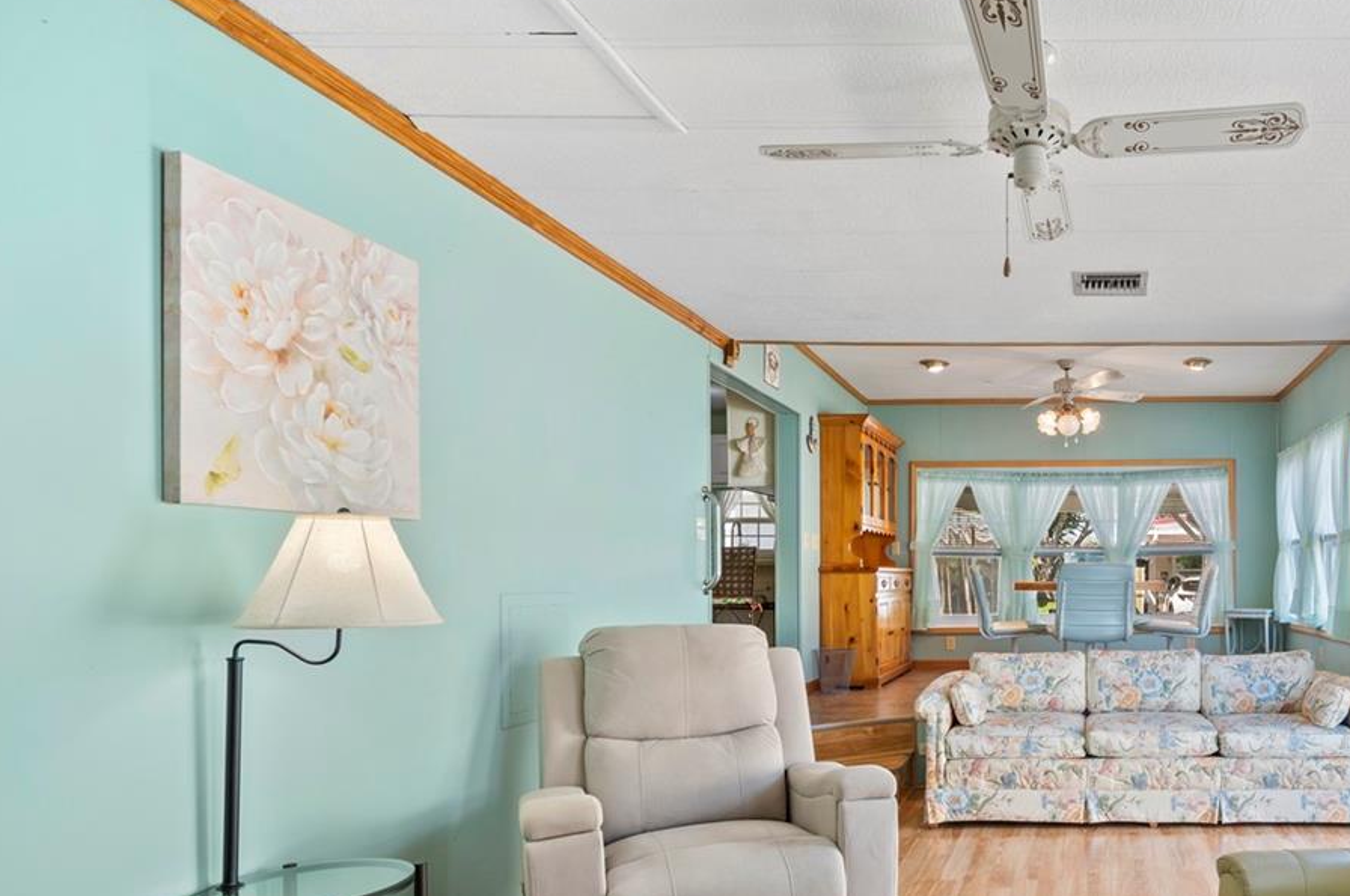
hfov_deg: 65.3
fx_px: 936
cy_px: 633
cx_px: 1074
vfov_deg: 49.8
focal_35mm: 25
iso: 320
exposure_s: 1/6
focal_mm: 14
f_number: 7.1
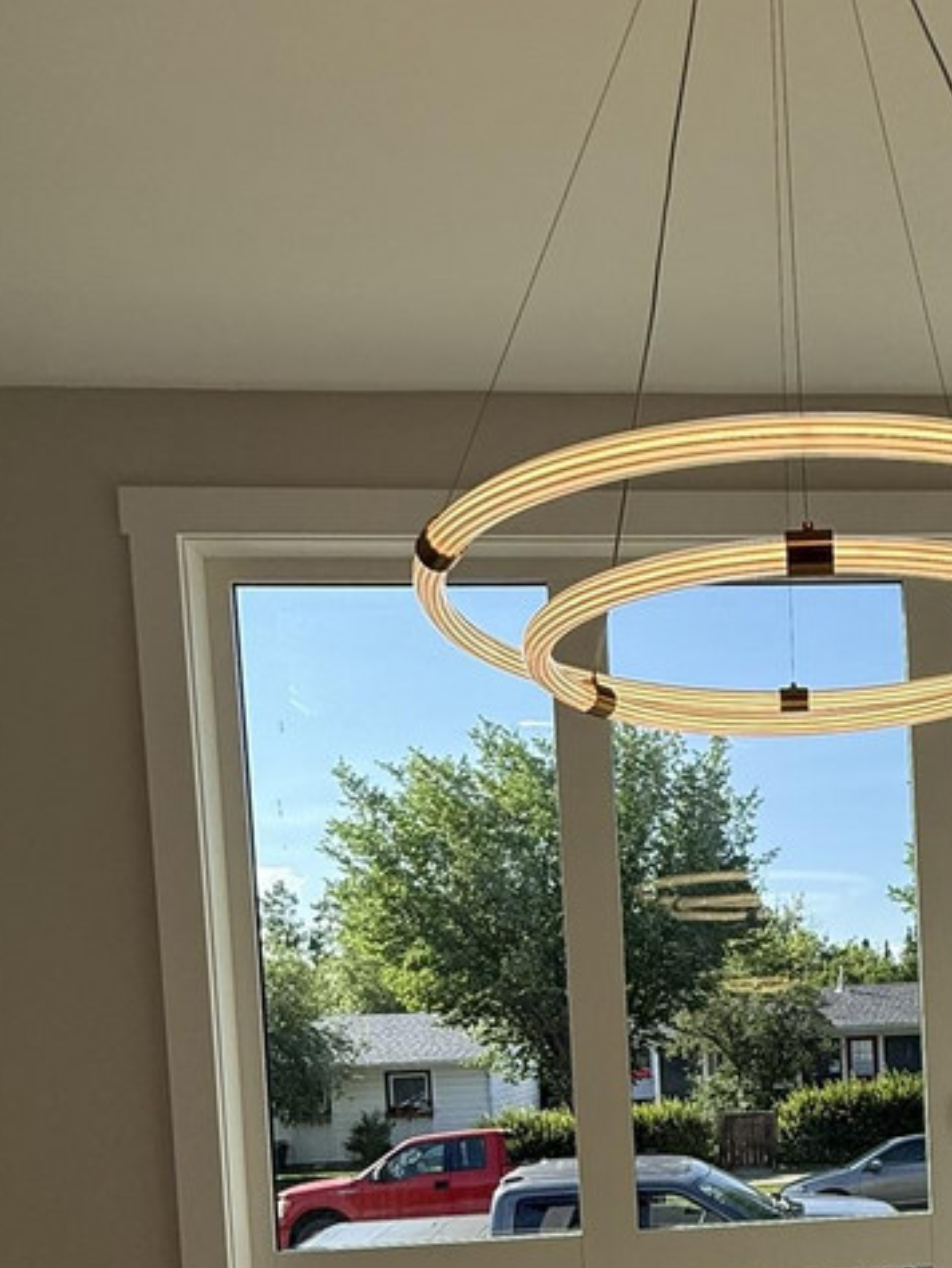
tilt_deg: -1.7
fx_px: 1246
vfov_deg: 49.3
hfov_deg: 38.9
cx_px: 858
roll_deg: +2.7
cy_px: 1089
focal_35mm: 34
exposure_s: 1/779
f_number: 2.2
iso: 50
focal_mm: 2.22
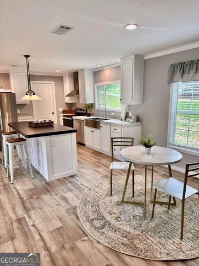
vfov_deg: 71.6
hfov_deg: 56.8
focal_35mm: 24
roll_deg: +1.0
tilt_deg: -10.3
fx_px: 184
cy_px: 133
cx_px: 100
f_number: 1.78
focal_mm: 6.86
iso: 100
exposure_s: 1/120
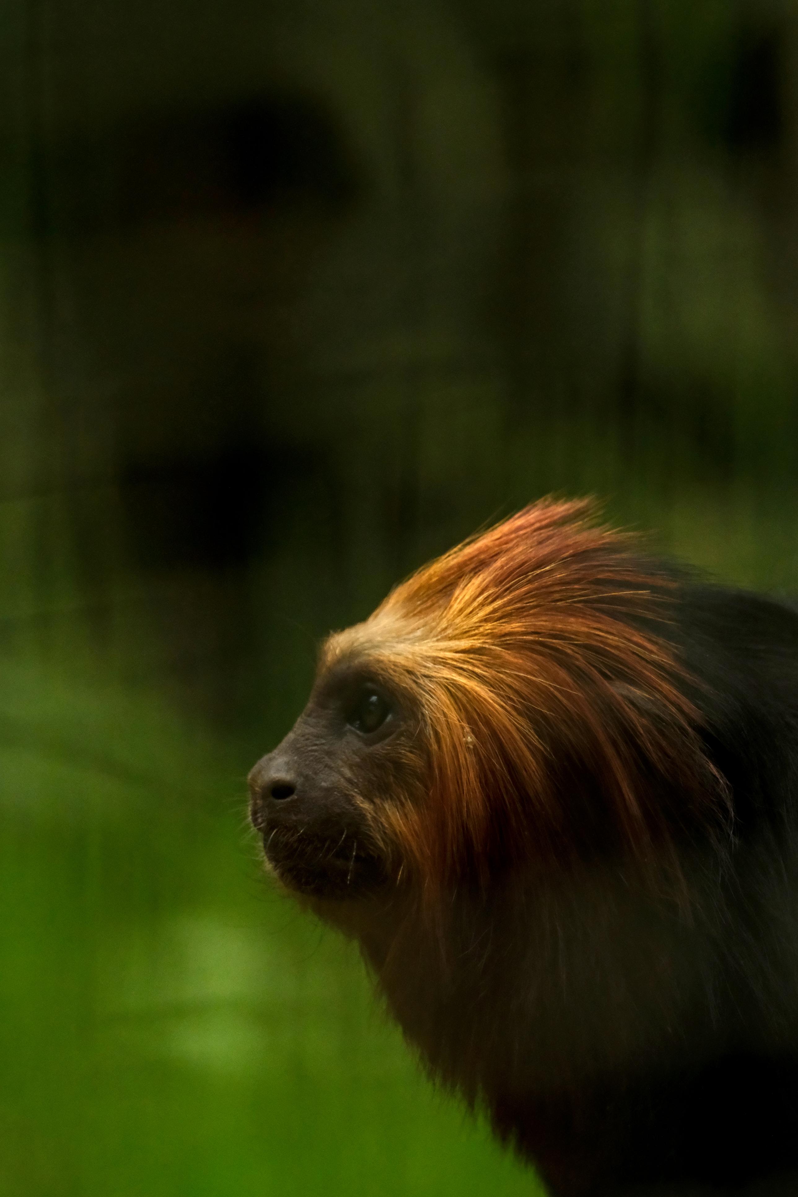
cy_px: 598
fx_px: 29923
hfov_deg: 1.5
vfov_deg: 2.3
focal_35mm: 900
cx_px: 399
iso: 5000
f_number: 10
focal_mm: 600
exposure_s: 1/1000
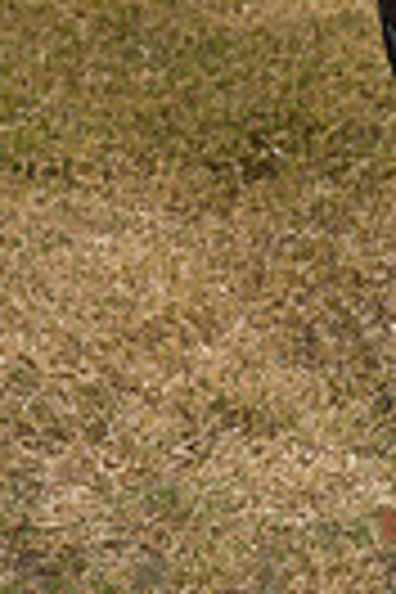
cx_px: 464
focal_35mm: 171
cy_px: -207
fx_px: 2821
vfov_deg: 11.7
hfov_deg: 8.0
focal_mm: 50
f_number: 5.6
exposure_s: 1/1250
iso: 160
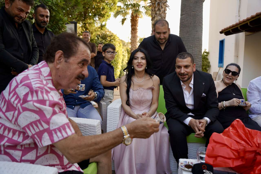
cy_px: 87
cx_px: 130
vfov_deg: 46.8
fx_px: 201
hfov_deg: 66.0
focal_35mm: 28
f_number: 3.2
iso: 125
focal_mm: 27.7
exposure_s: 1/100
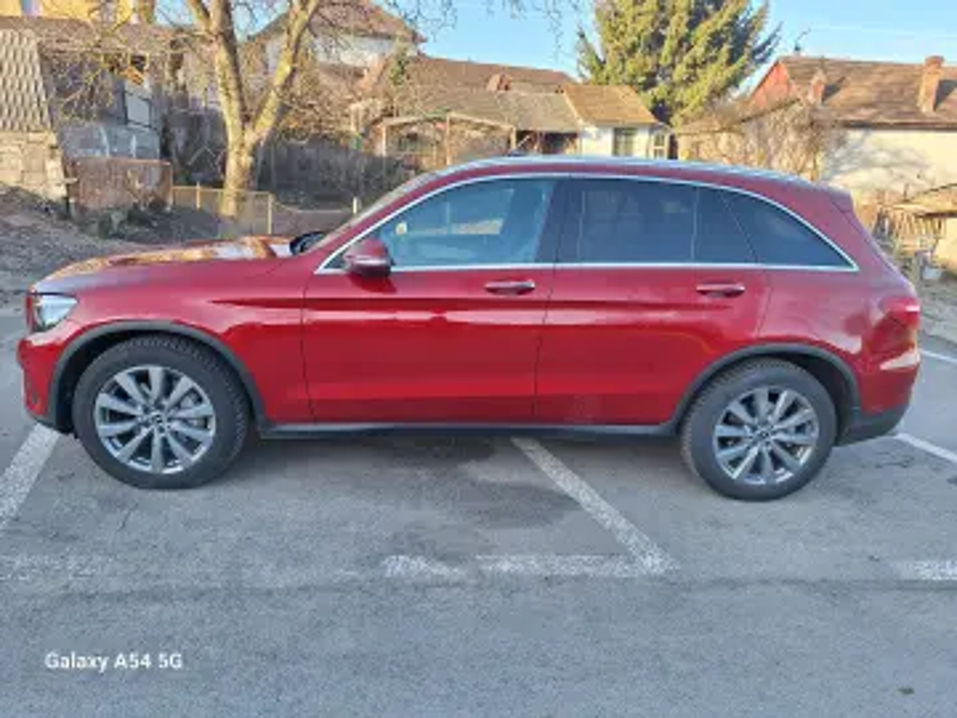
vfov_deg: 58.9
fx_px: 636
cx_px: 478
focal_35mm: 23
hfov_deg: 73.9
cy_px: 359
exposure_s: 1/290
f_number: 1.8
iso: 40
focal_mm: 5.54
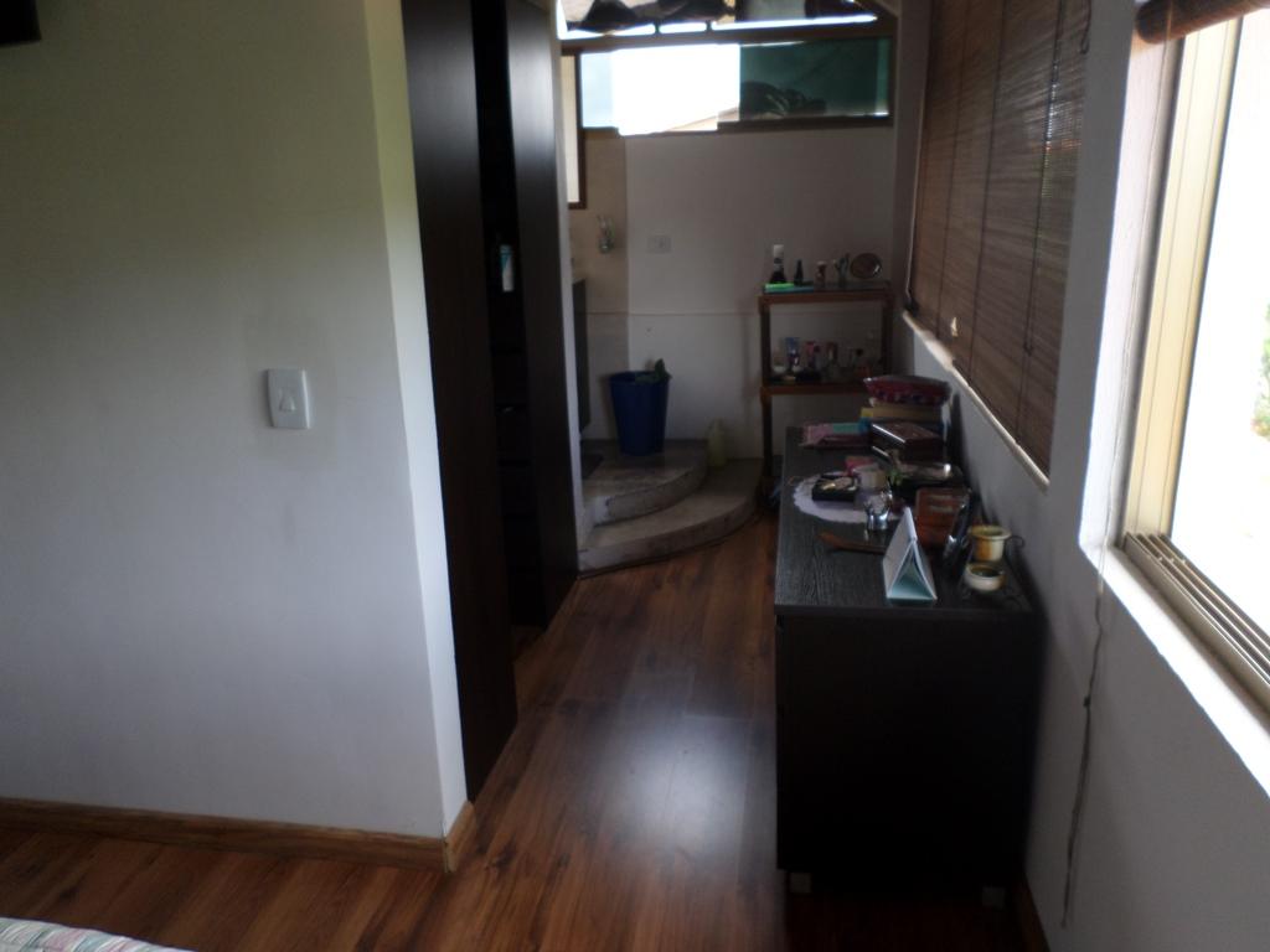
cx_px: 635
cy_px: 476
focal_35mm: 25
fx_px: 917
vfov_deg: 54.9
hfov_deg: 69.4
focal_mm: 4.5
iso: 80
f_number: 2.5
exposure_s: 1/60
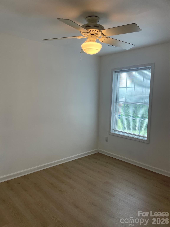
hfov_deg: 53.1
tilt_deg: -6.3
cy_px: 114
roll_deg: -0.2
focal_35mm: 26
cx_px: 85
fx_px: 170
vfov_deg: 67.3
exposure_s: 1/120
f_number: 1.6
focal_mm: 4.2
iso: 100
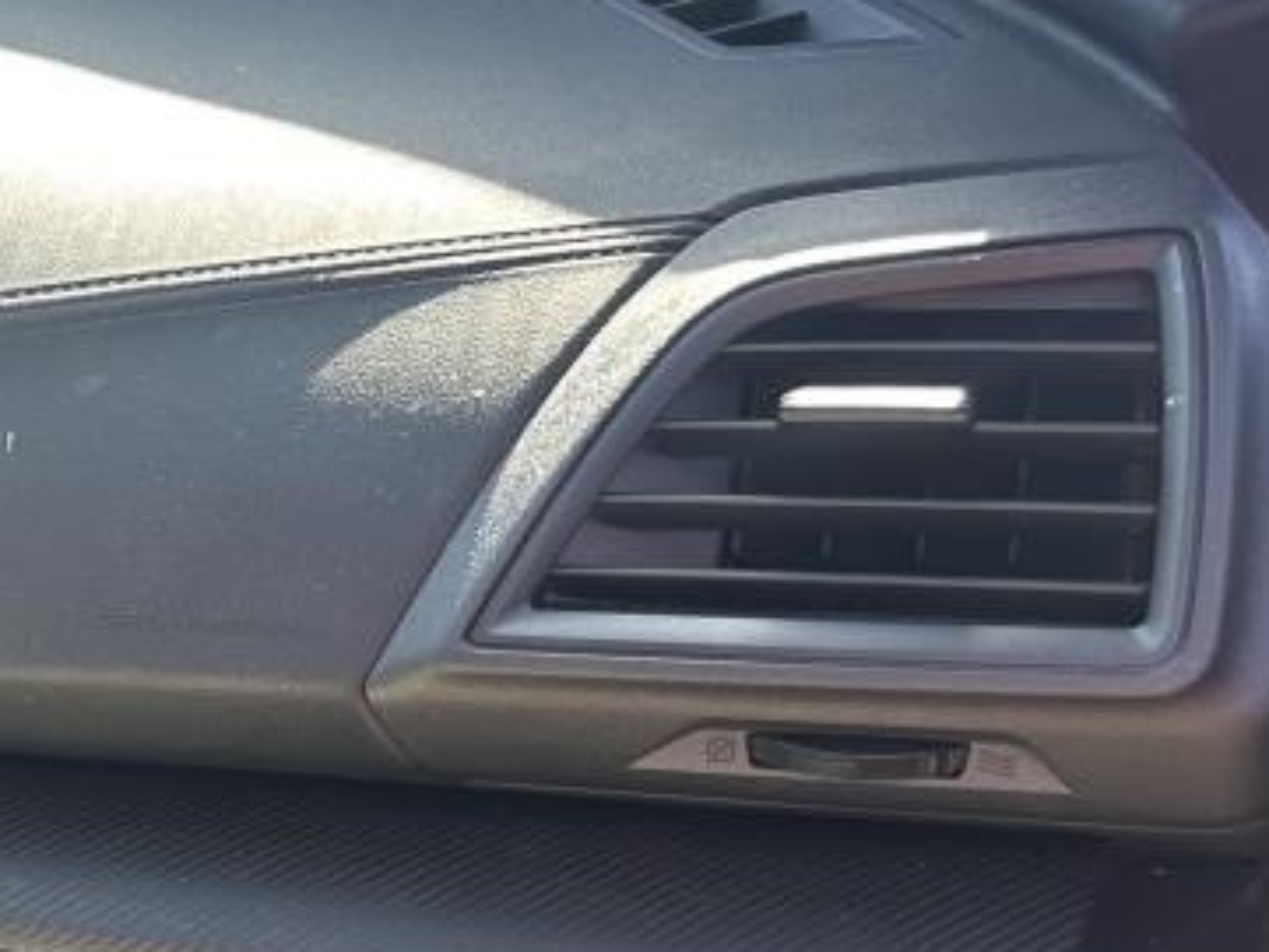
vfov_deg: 17.0
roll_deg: +4.3
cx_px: -791
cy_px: 938
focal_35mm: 85
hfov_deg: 19.2
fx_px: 3117
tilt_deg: -28.4
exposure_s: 1/260
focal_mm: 6.86
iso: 80
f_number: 1.78
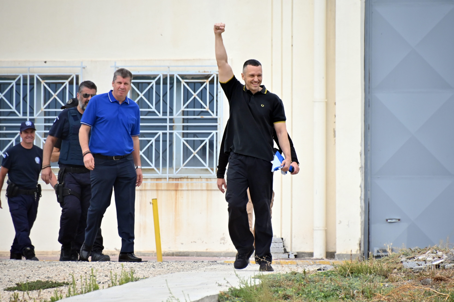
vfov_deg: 3.8
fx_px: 4540
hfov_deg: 5.7
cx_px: 227
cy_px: 151
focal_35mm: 360
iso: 1000
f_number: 6.3
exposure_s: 1/3200
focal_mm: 240
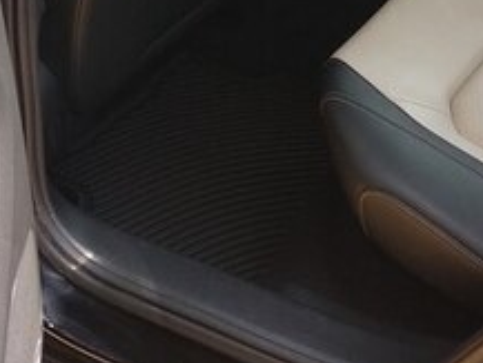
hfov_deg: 24.4
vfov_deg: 17.7
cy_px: -86
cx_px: 367
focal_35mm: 79
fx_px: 1103
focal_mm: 3.81
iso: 125
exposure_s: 1/100
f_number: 2.2
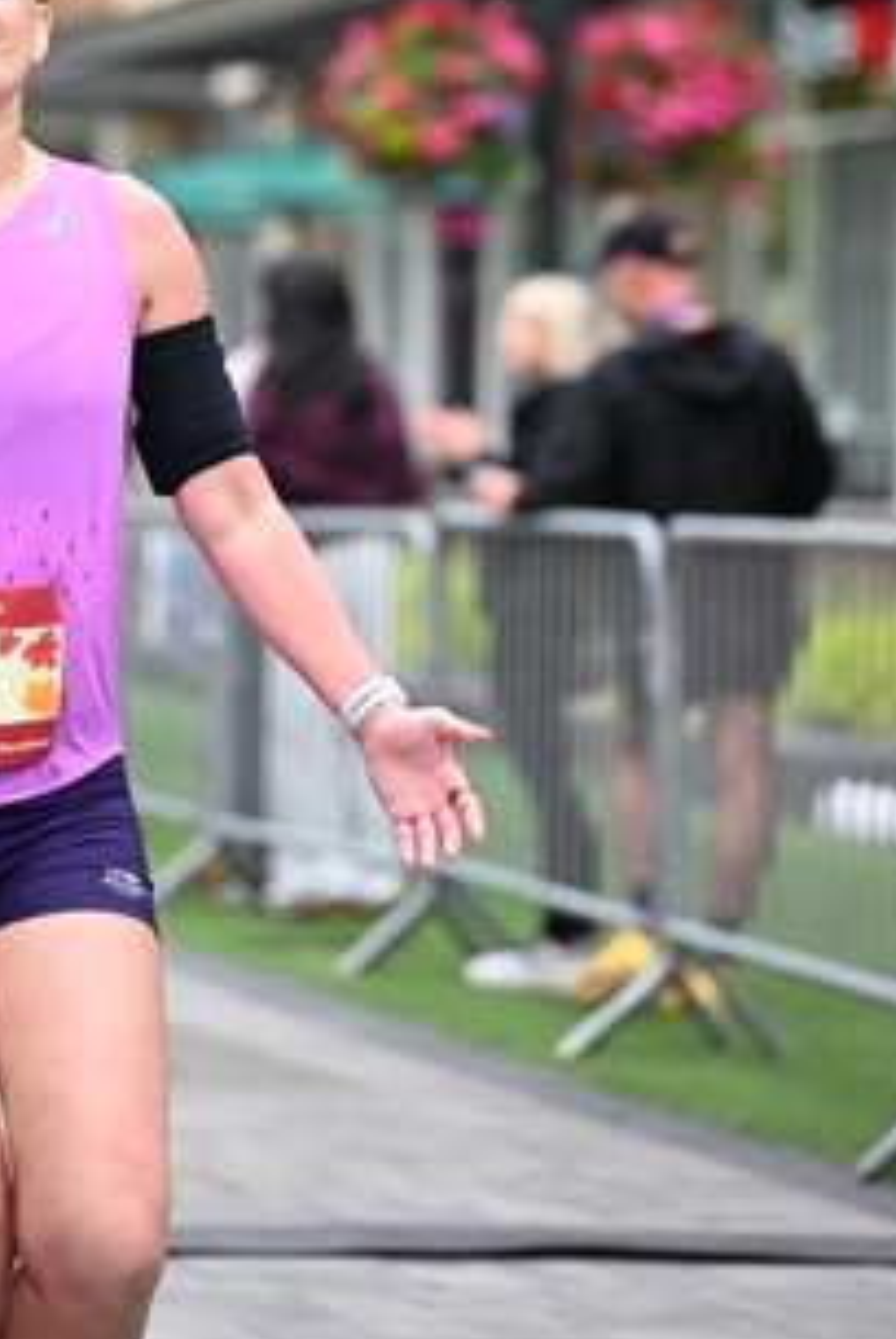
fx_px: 6779
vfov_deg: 11.2
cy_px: 193
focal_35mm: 182
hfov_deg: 7.6
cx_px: 187
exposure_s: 1/2000
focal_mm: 101
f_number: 2.8
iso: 1000
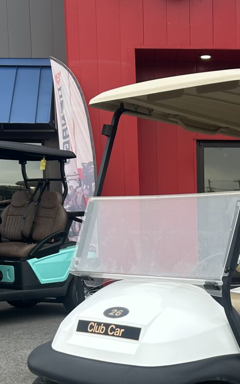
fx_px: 701
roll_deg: +0.2
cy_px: 330
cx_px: 218
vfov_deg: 29.6
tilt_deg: -7.9
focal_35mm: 67
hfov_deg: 19.1
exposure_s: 1/312
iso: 50
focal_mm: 5.7
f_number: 1.5
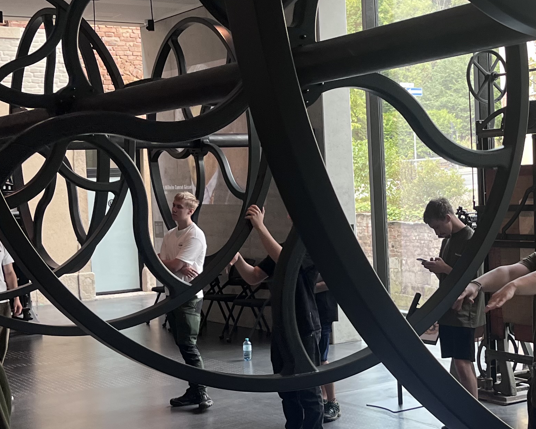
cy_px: 258
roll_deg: +3.0
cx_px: 412
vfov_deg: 23.1
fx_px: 1047
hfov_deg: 28.2
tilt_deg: -4.1
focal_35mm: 66
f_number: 1.6
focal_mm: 5.1
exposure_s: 1/109
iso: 80
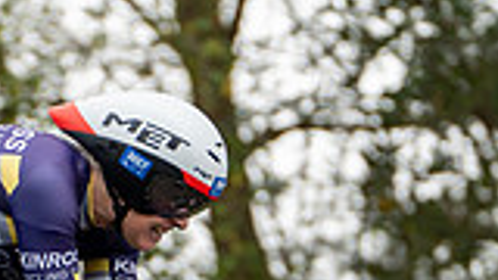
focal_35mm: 552
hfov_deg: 3.9
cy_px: 369
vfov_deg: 2.2
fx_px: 7289
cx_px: 137
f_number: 2.8
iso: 800
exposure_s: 1/1250
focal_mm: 145
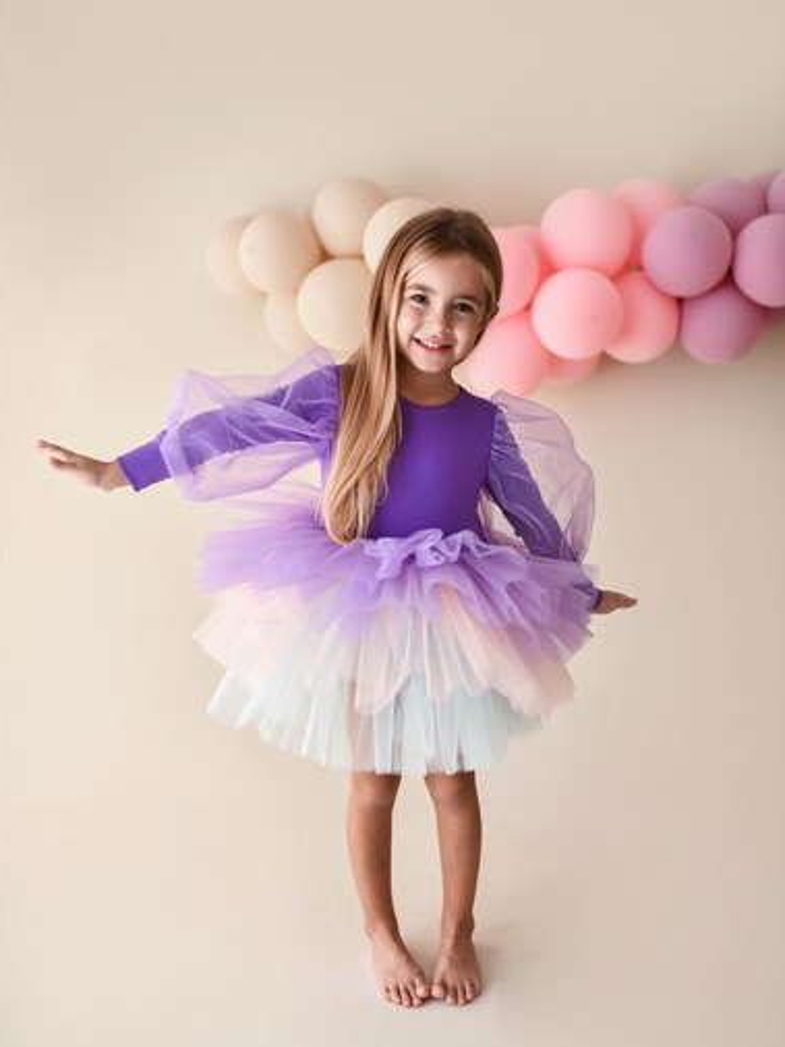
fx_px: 1179
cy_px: 507
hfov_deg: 36.8
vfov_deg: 47.8
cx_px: 398
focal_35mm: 39
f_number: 2
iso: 64
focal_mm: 35
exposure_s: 1/320
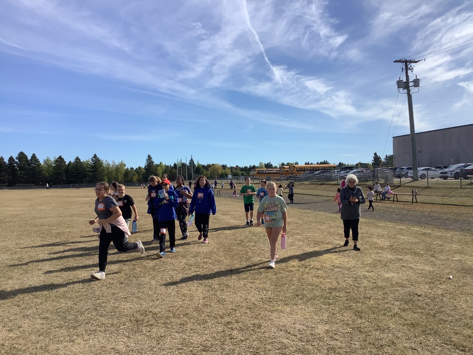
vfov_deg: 45.4
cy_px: 178
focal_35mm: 31
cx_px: 236
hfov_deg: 58.4
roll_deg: +0.7
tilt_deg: -1.7
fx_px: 424
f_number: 2.4
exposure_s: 1/2146
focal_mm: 3.3
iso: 25
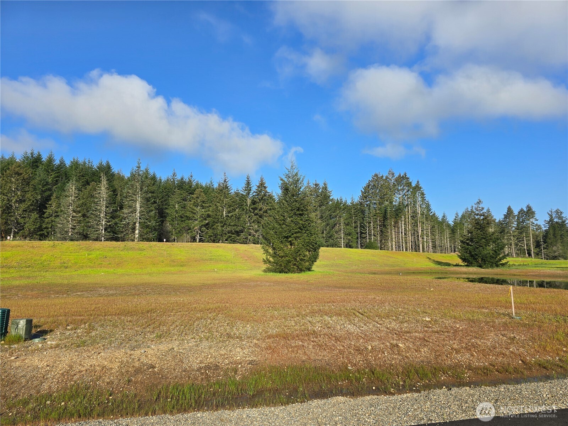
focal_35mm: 23
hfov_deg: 73.9
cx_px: 284
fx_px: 377
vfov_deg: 58.9
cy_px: 213
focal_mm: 6.3
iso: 12
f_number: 1.7
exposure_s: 1/765
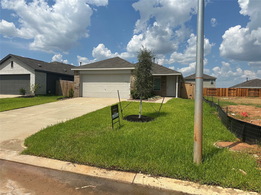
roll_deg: -1.1
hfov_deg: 71.6
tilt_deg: +0.4
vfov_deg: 56.8
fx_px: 181
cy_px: 98
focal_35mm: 24
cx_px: 130
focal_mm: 6.86
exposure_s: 1/7042
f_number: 1.78
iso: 80
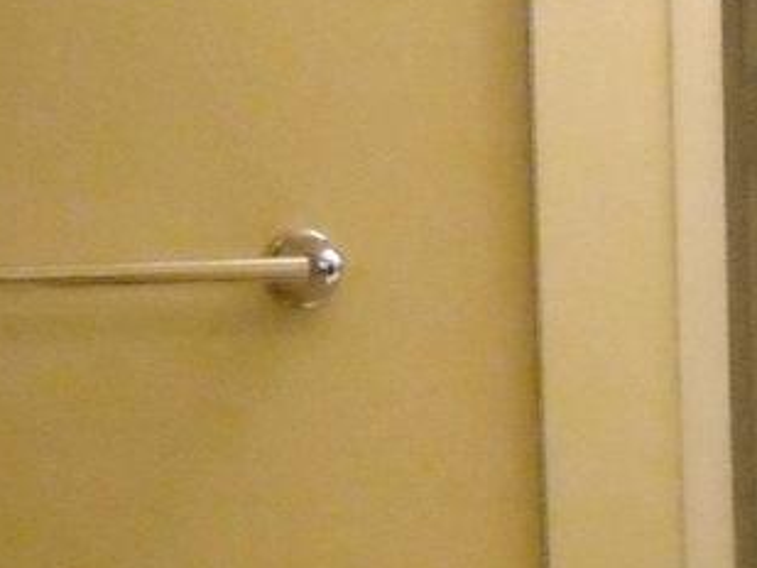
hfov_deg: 9.7
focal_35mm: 191
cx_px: 1507
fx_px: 4179
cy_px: 468
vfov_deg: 7.8
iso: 800
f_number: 3.1
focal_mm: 6.72
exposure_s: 1/100
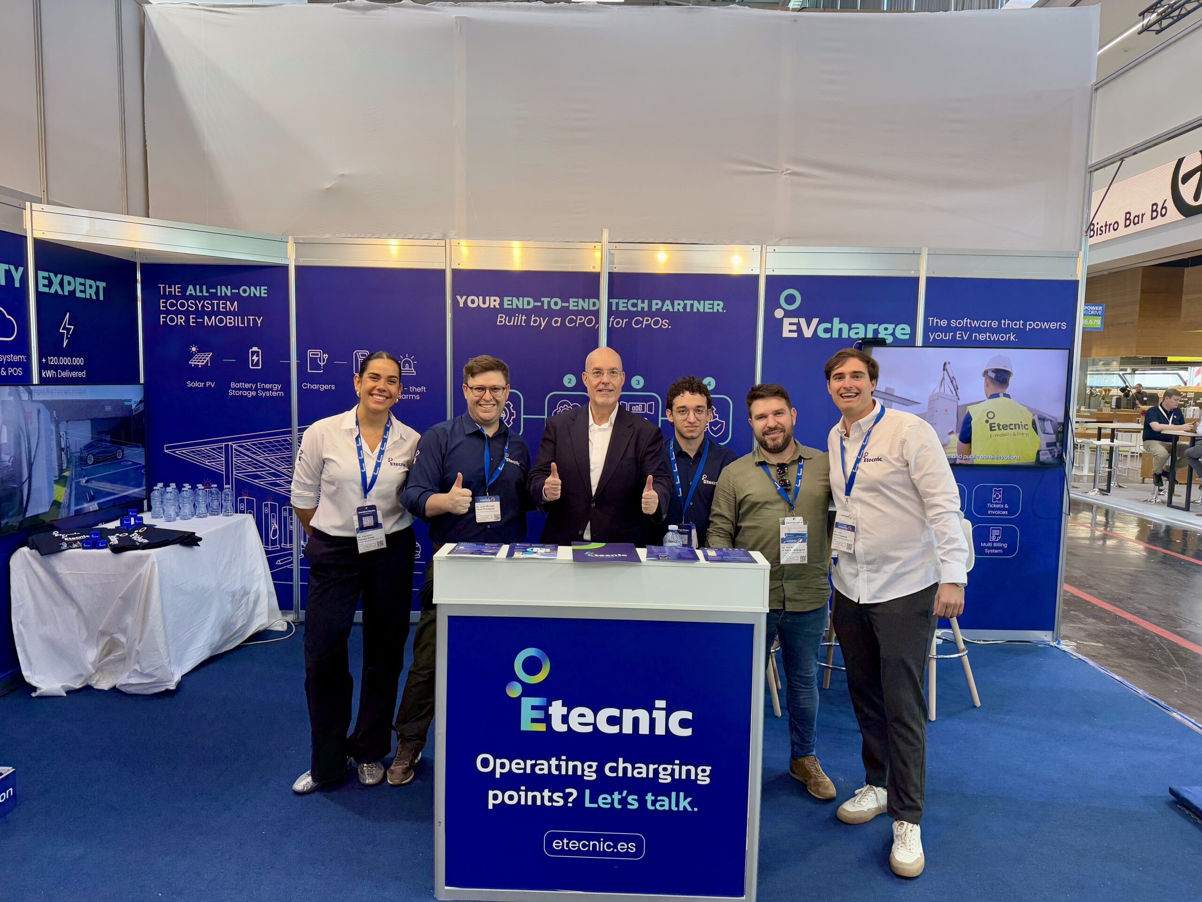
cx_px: 601
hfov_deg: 71.6
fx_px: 833
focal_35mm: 24
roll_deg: -1.2
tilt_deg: -5.2
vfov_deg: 56.8
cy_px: 451
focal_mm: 6.76
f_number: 1.78
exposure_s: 1/100
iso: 125
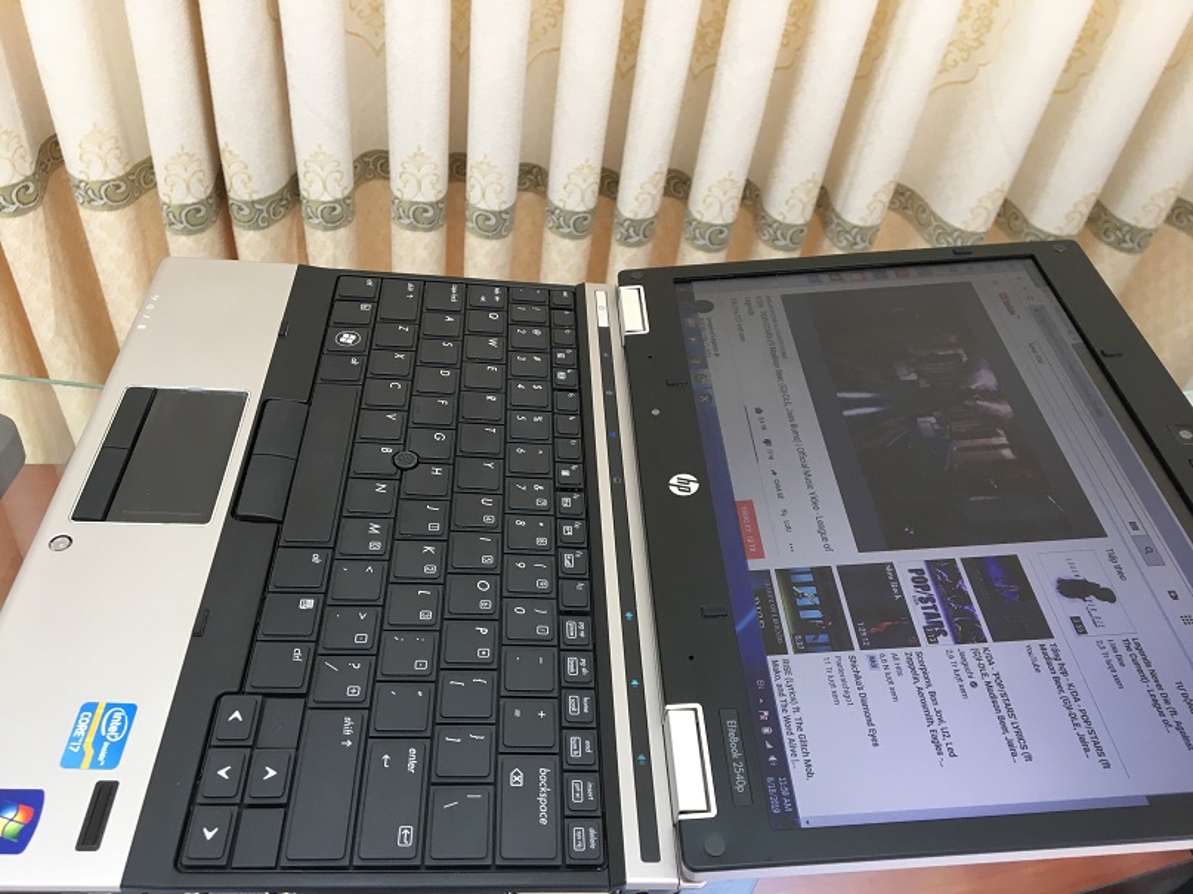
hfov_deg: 61.7
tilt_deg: -45.2
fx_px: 999
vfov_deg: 48.2
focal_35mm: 29
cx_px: 596
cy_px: 447
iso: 64
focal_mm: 4.15
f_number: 2.2
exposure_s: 1/33
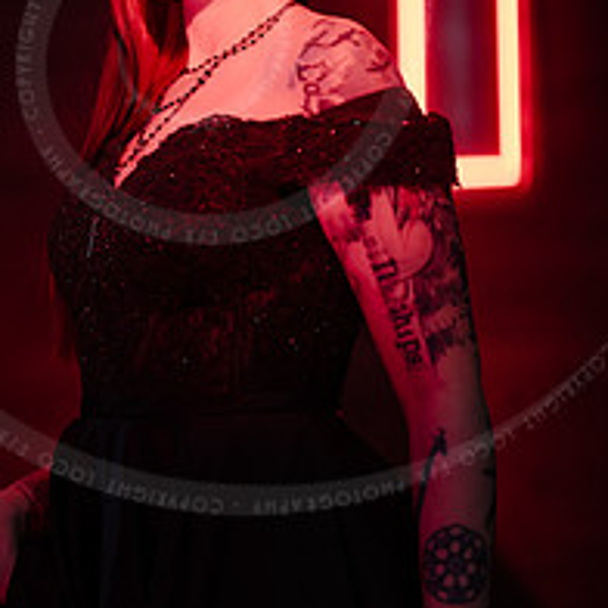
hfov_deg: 10.5
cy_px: 112
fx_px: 3299
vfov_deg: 10.5
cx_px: 217
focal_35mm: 166
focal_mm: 85
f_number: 1.2
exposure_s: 1/320
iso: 320
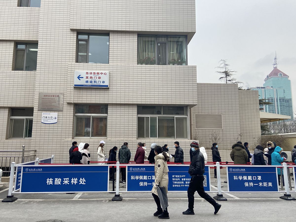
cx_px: 148
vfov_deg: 53.1
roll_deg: -1.8
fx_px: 222
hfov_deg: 67.3
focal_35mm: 26
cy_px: 111
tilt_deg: +7.5
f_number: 1.8
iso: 32
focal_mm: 4.25
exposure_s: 1/332
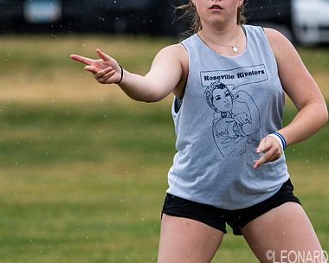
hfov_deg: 2.6
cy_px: 96
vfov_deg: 2.0
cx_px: 181
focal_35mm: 757
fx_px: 7371
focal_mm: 300
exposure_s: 1/2000
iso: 1600
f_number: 5
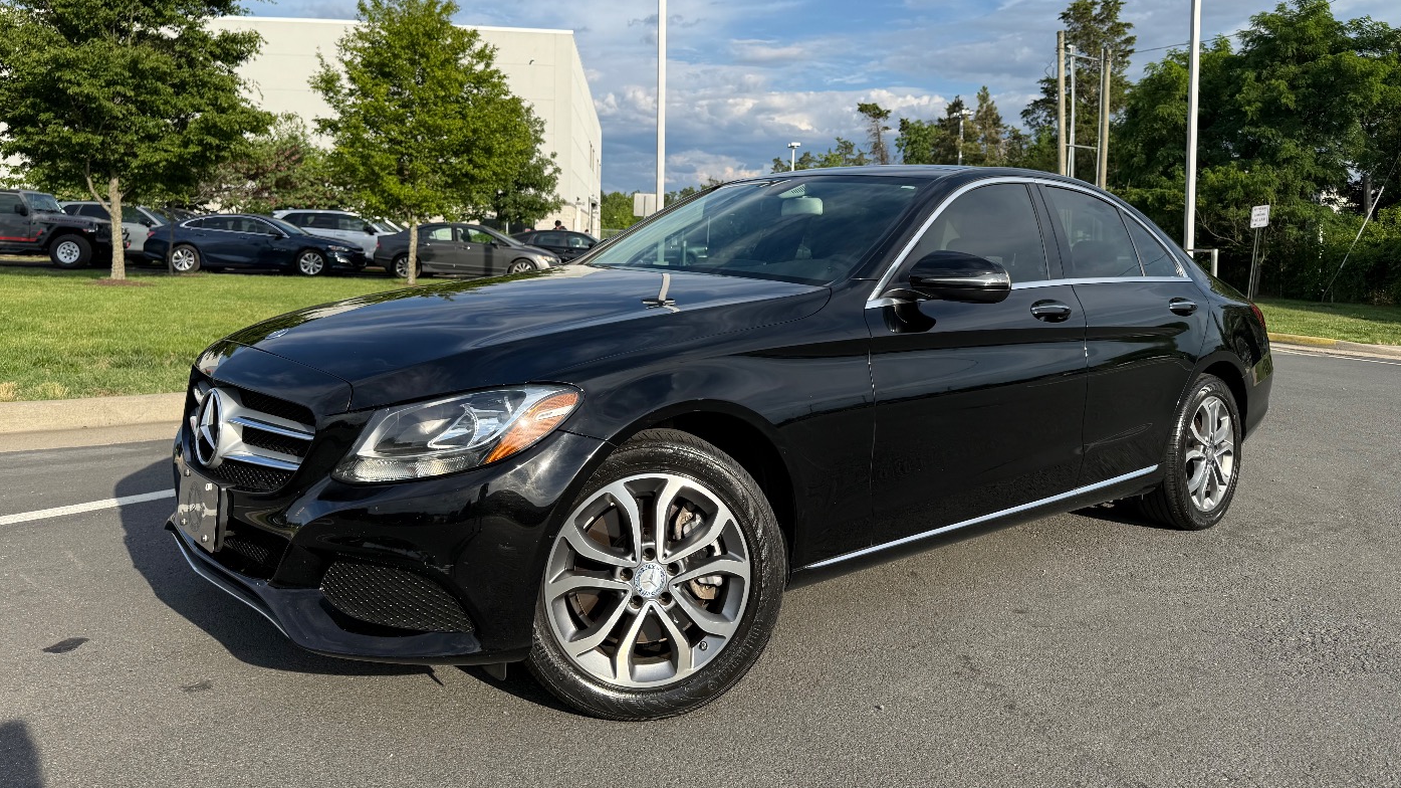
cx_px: 717
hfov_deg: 69.9
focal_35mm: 27
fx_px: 1003
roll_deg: -1.4
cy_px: 251
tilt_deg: -1.1
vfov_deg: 42.2
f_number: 1.78
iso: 80
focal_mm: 6.76
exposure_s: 1/3279
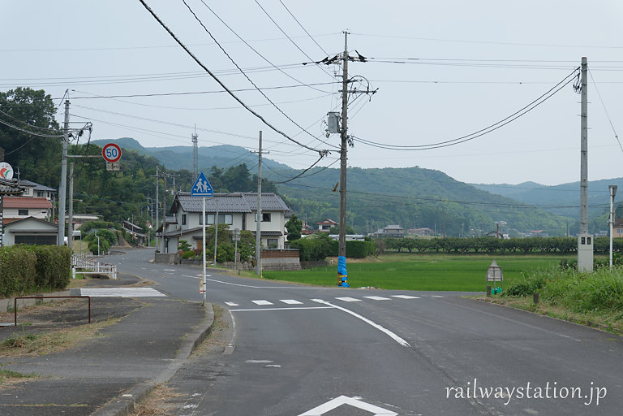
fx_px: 1332
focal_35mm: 77
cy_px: 208
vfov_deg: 17.7
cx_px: 312
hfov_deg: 26.3
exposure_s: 1/180
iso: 125
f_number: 9
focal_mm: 51.4
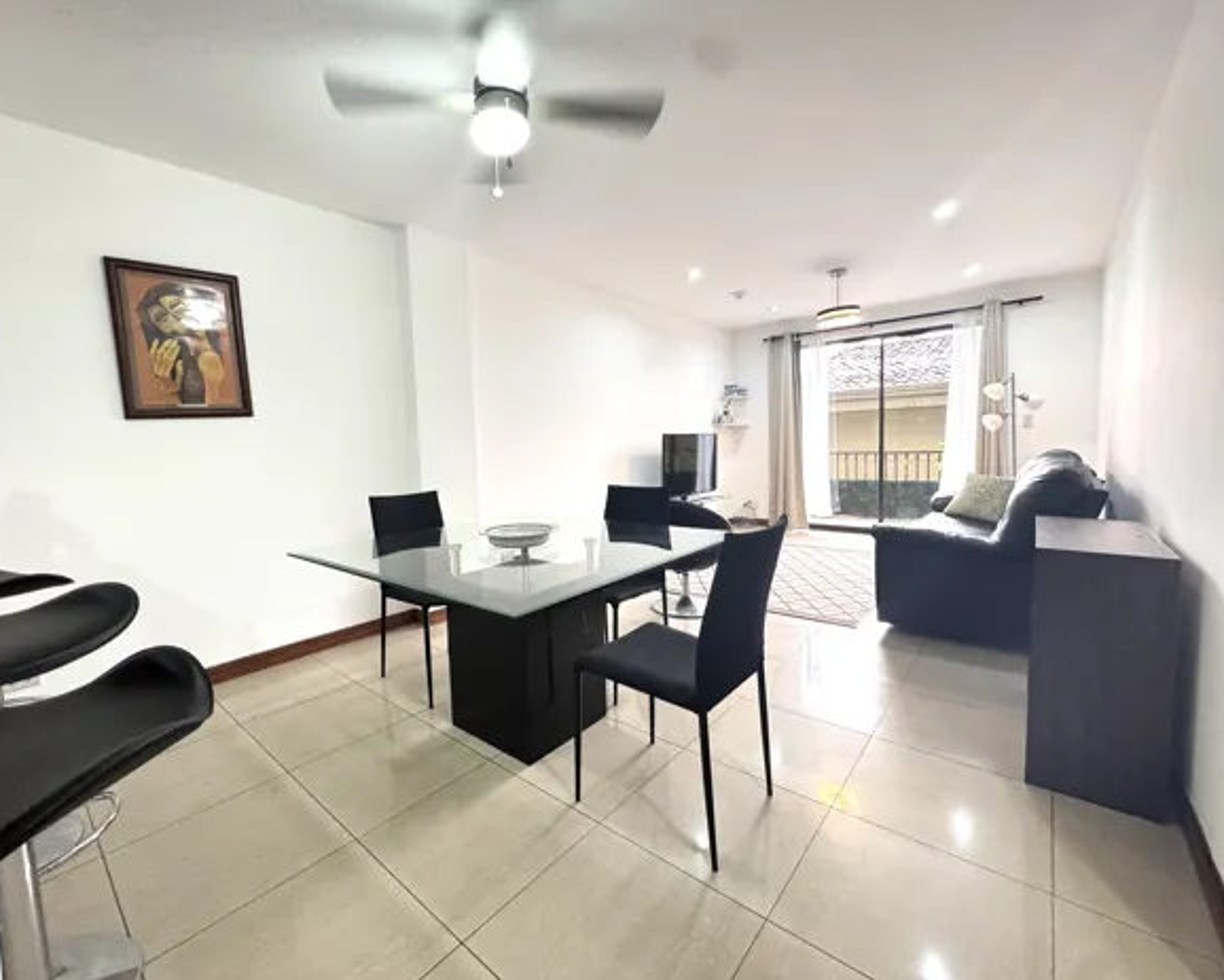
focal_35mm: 15
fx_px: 544
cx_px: 566
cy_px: 487
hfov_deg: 96.6
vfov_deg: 84.1
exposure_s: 1/60
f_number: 2.2
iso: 500
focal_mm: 2.22
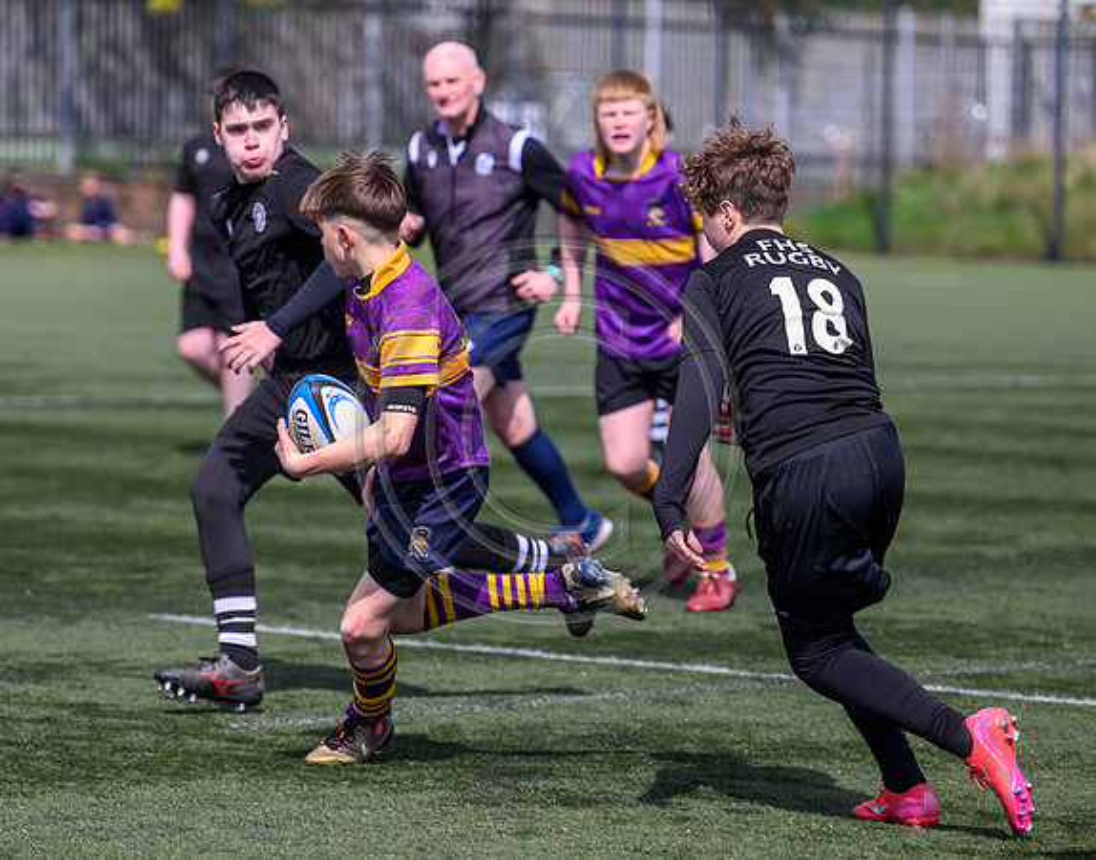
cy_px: 467
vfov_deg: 7.0
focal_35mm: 219
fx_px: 7037
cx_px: 395
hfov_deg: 8.9
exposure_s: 1/4000
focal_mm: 180
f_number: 4
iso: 500
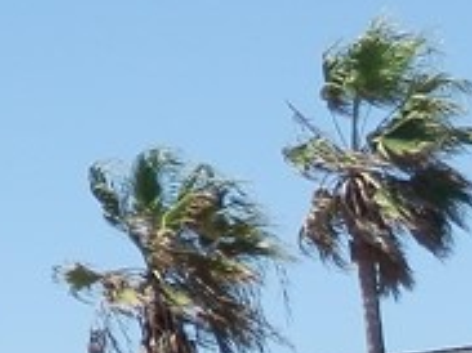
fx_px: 3434
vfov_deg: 5.8
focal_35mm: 252
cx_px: 756
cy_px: 634
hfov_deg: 7.7
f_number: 3.8
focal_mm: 8
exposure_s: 1/640
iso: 80
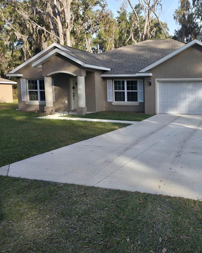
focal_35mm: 33
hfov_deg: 42.0
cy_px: 119
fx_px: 247
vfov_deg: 54.2
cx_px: 170
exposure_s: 1/1250
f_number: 1.7
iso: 50
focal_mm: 6.3
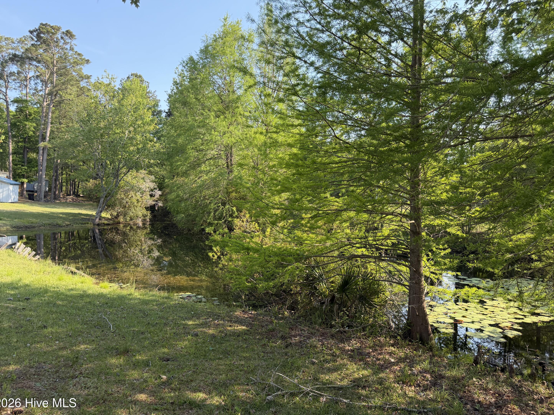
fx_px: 400
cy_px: 207
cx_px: 273
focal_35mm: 25
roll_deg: -1.2
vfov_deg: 54.9
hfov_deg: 69.4
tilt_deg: -0.7
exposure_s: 1/1075
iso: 100
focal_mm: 6.76
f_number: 1.78
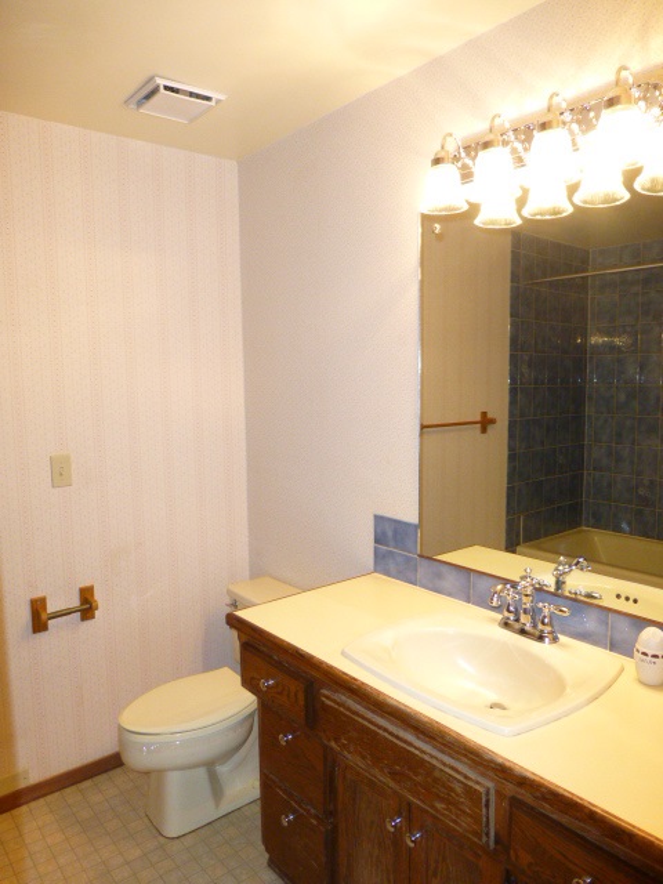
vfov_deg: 71.6
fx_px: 613
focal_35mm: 24
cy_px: 442
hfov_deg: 56.8
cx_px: 332
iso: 500
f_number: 3.3
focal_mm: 4.3
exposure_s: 1/60
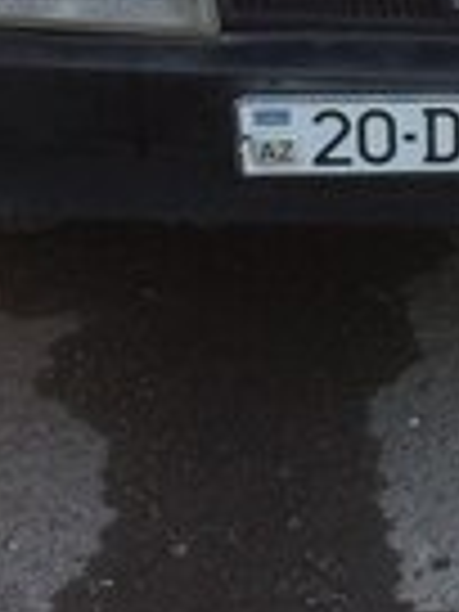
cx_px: 459
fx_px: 1874
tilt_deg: -14.9
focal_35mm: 106
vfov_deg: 17.5
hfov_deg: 13.8
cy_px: -162
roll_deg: +3.8
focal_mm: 4.15
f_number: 2.2
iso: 32
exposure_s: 1/263
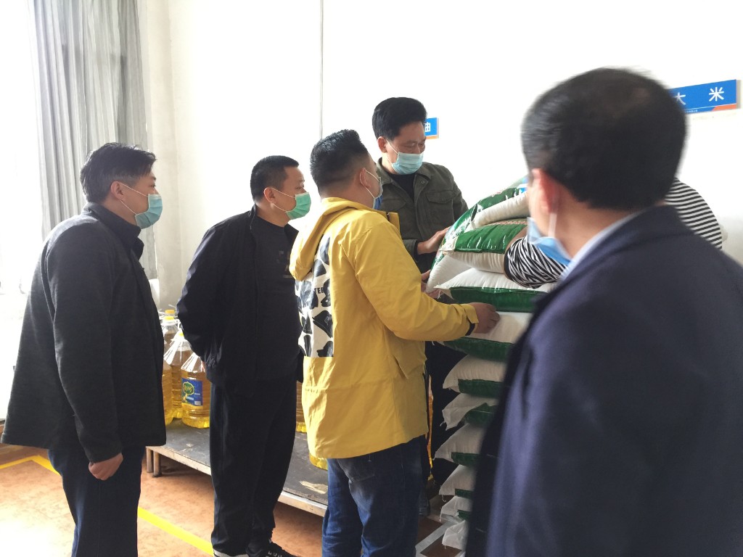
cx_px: 372
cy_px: 278
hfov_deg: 61.7
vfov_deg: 48.2
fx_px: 622
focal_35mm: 29
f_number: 2.2
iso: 80
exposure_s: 1/17
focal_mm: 4.15
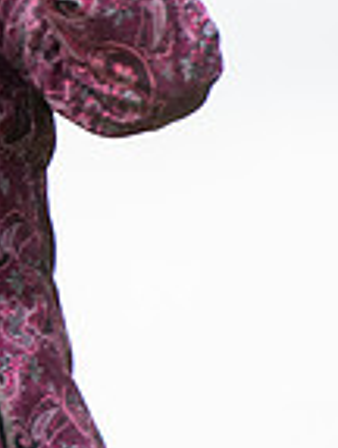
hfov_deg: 1.3
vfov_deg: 1.7
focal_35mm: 1167
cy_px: -136
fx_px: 15126
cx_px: -504
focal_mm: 200
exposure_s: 1/1250
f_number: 4.5
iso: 800
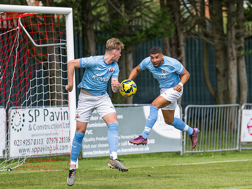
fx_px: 2781
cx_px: 163
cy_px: 72
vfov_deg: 3.9
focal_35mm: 382
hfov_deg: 5.2
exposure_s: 1/1250
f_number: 2.8
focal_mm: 200
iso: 125
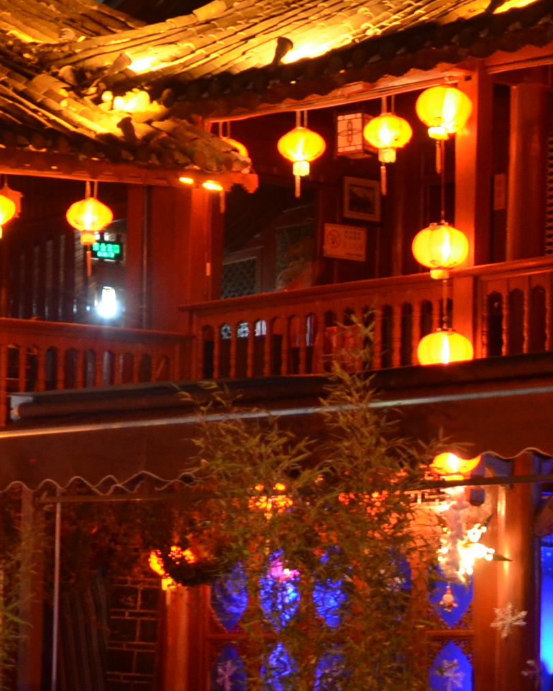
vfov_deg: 12.6
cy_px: 342
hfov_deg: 9.6
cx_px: -433
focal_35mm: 153
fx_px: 3129
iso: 800
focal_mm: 30
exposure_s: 1/3
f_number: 5
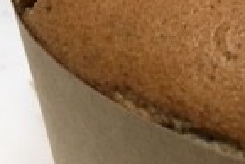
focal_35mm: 133
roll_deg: -1.2
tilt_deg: -22.8
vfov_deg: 9.8
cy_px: -140
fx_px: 906
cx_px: 286
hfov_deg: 14.9
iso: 80
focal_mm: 4.15
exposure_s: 1/30
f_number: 2.2
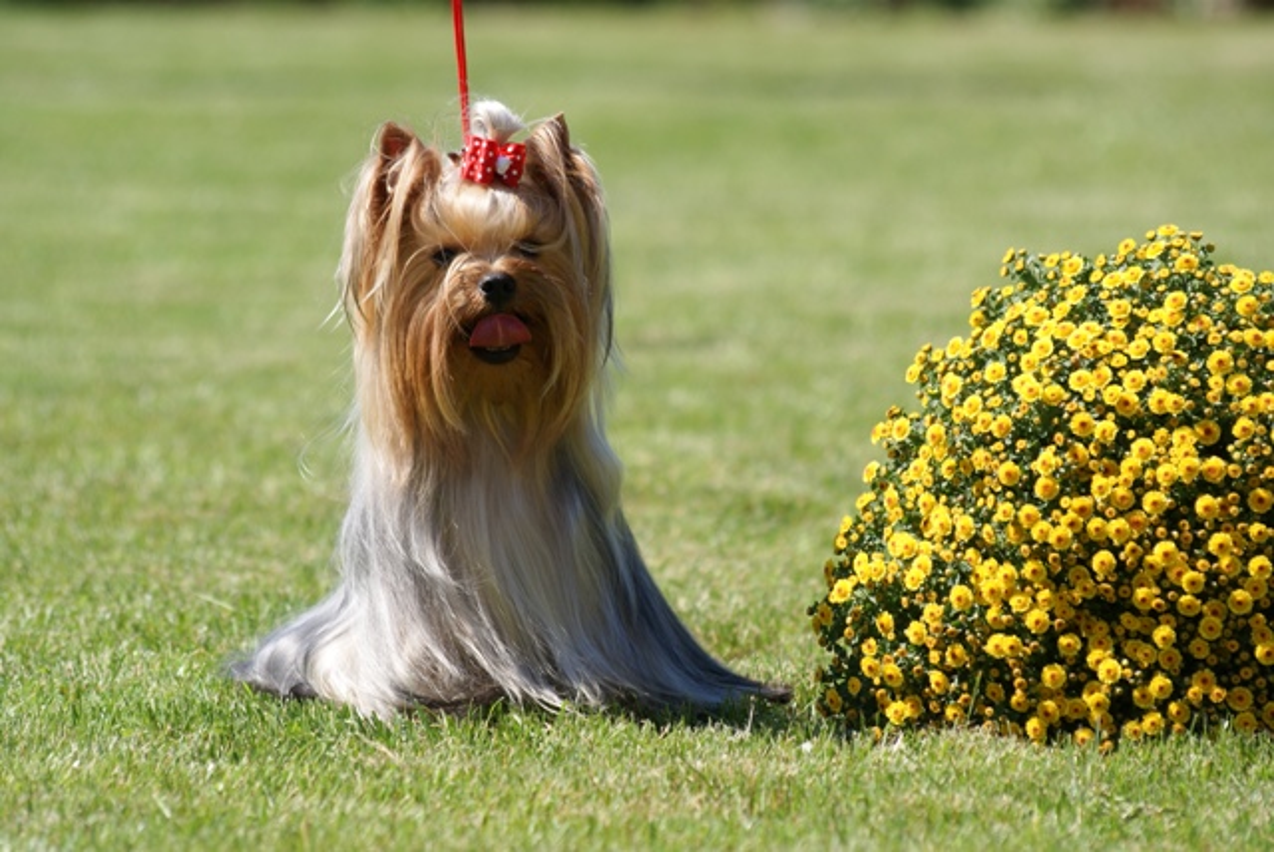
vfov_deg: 4.6
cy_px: 426
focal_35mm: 300
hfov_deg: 6.9
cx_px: 637
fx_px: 10626
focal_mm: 200
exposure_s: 1/320
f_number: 6.3
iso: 100
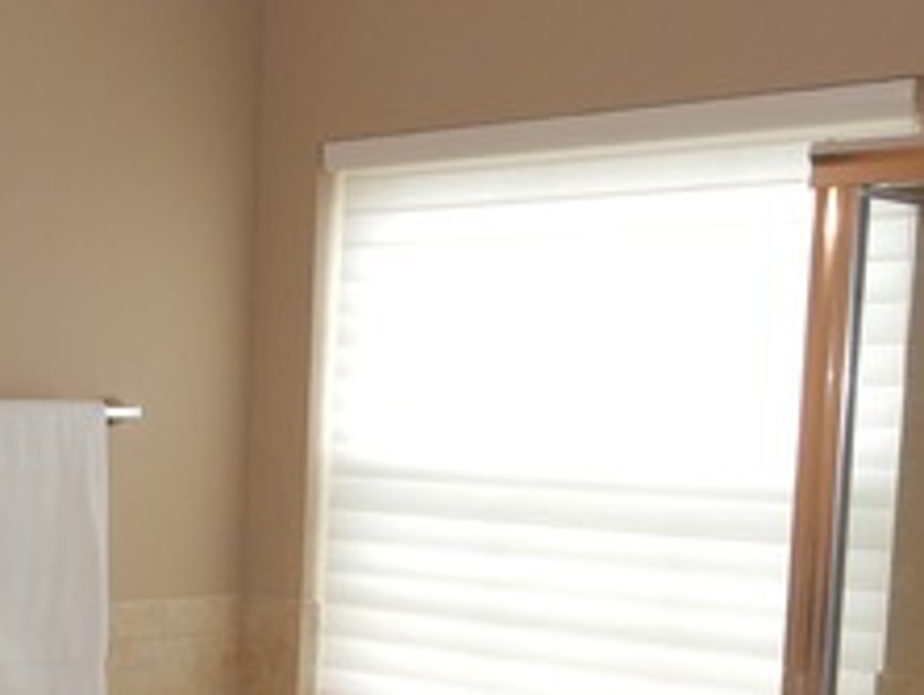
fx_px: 1924
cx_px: -117
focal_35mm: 72
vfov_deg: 20.2
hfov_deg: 24.9
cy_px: 599
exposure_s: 1/30
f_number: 3.7
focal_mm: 4.5
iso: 160
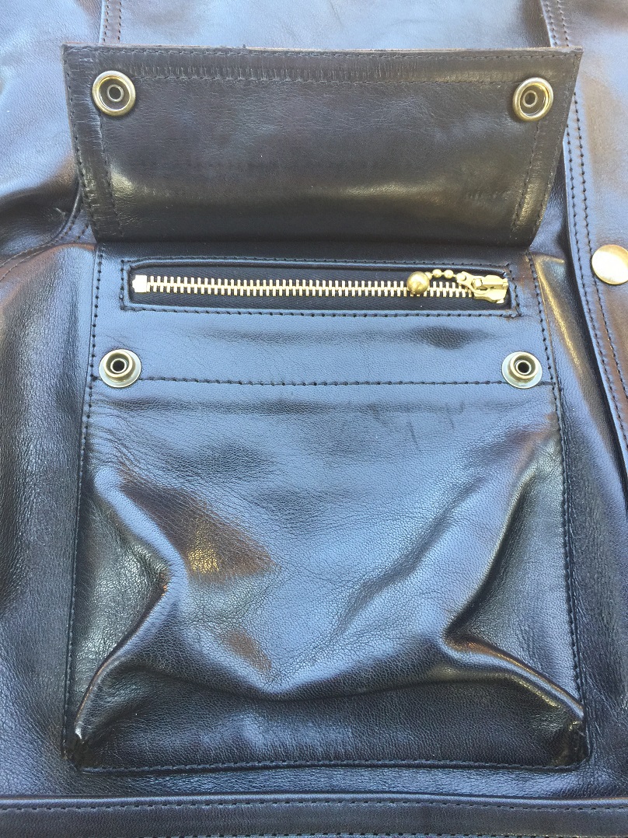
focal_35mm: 29
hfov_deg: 48.2
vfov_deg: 61.7
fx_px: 702
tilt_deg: -70.5
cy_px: 419
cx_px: 314
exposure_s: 1/15
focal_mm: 4.15
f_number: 2.2
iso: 40
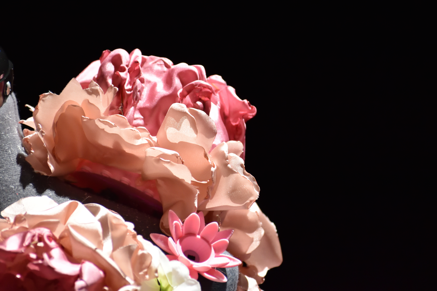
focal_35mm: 450
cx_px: 218
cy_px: 146
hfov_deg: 4.6
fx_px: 5462
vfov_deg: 3.1
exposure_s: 1/60
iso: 3200
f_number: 7.1
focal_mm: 300
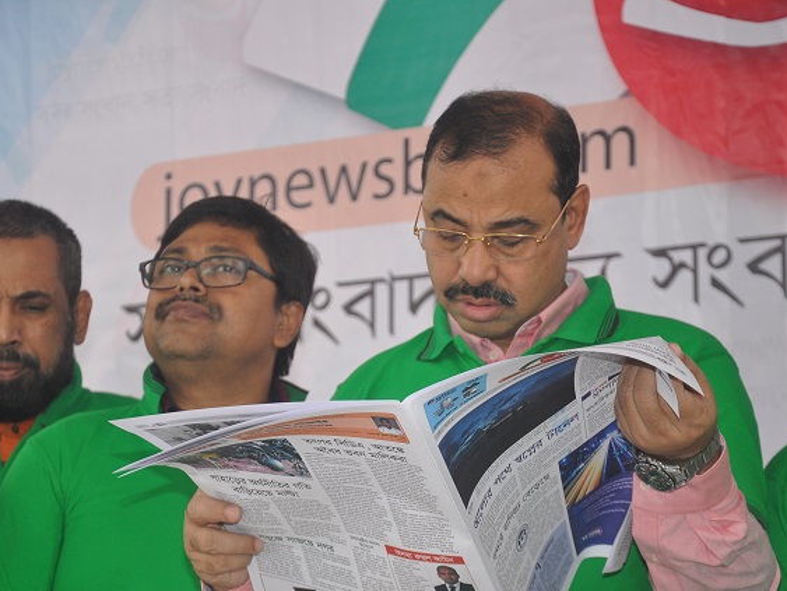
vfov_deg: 13.7
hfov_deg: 18.2
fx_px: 2457
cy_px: 296
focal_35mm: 108
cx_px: 380
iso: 640
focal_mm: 66
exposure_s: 1/200
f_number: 5.3
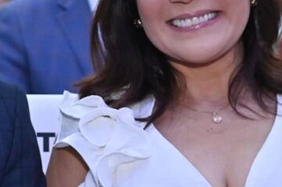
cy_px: 165
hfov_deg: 10.8
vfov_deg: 7.2
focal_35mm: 190
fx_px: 1487
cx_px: 26
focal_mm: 45
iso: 2000
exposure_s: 1/200
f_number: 2.8
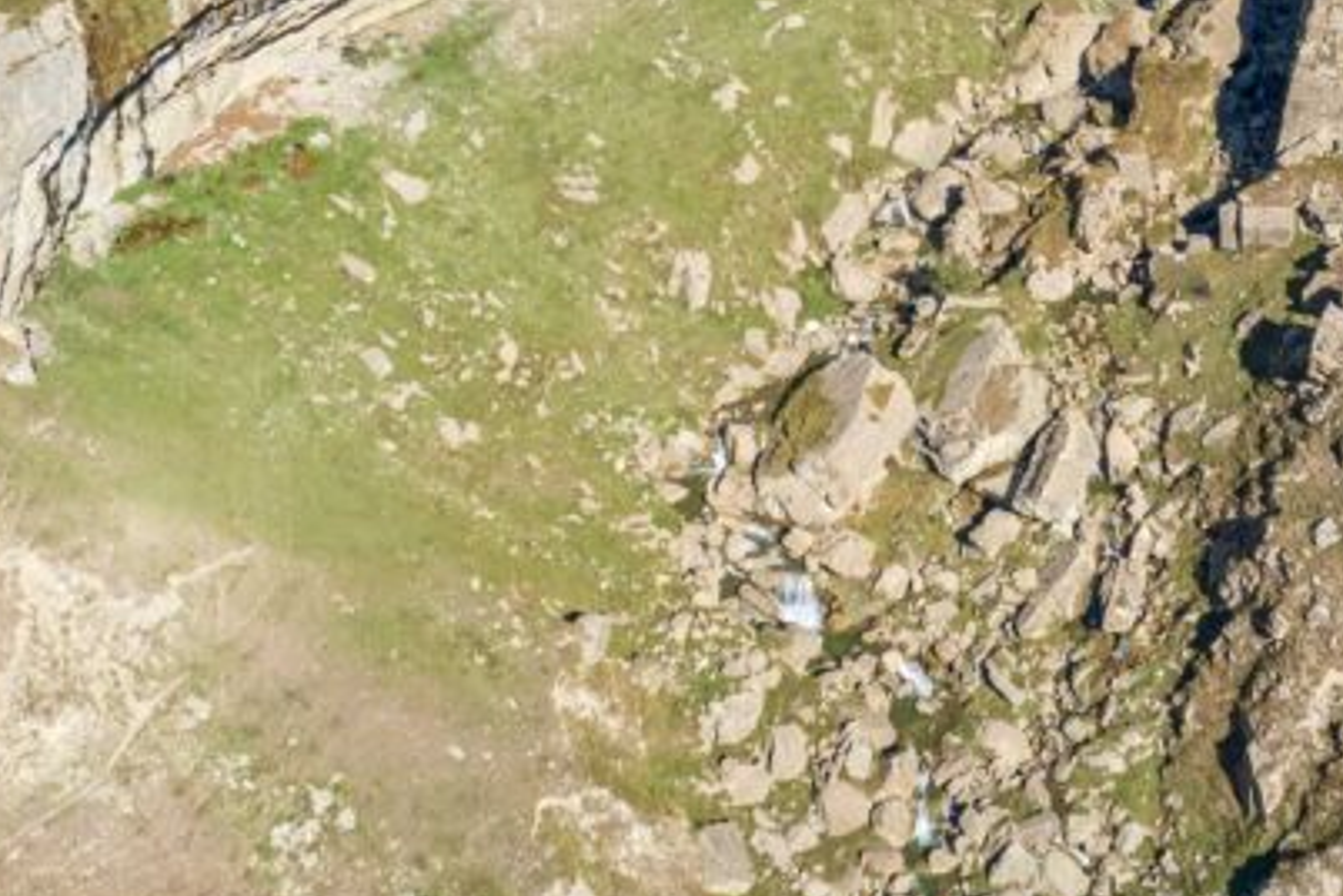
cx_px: 1022
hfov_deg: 34.8
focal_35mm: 56
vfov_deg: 22.9
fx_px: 2089
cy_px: -57
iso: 120
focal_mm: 8.38
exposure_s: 1/2000
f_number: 2.8
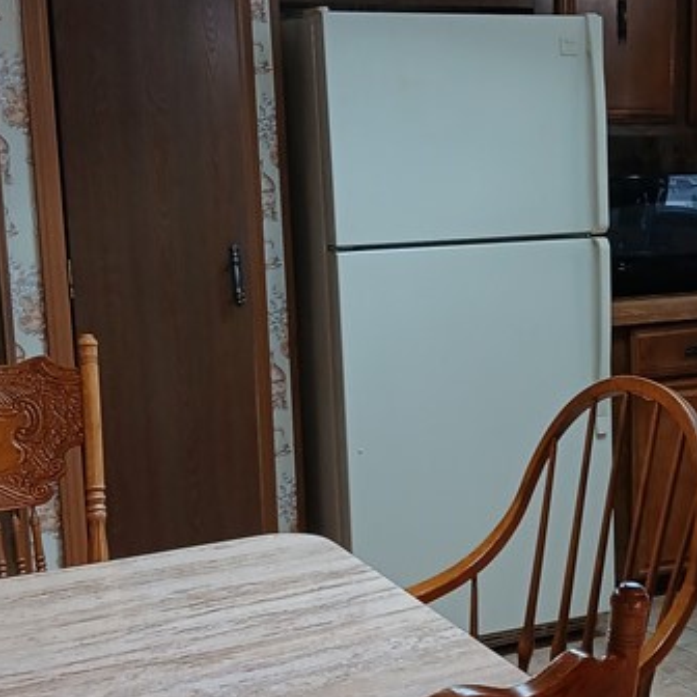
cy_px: 440
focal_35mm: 70
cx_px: 618
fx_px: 1595
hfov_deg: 24.0
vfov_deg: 24.6
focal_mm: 3.98
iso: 125
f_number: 1.8
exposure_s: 1/60
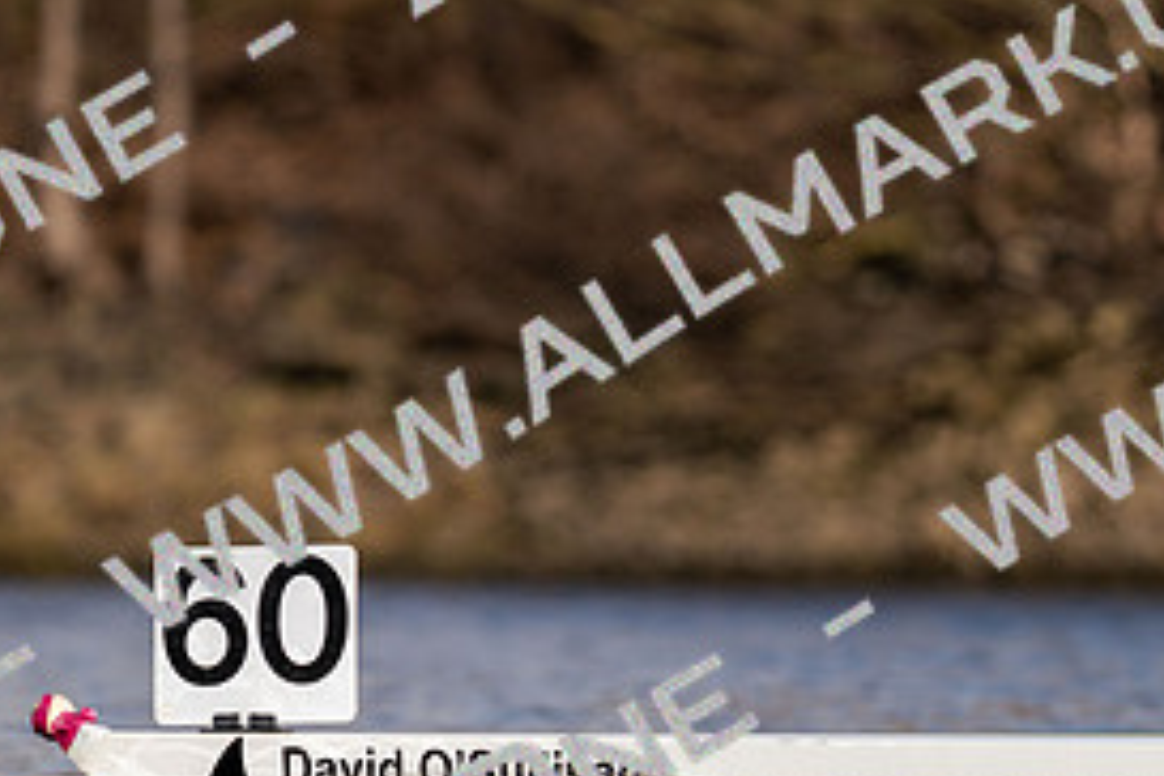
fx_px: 20789
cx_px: 631
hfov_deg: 3.2
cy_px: 642
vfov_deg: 2.1
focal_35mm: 643
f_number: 6.3
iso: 160
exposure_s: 1/1600
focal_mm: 303
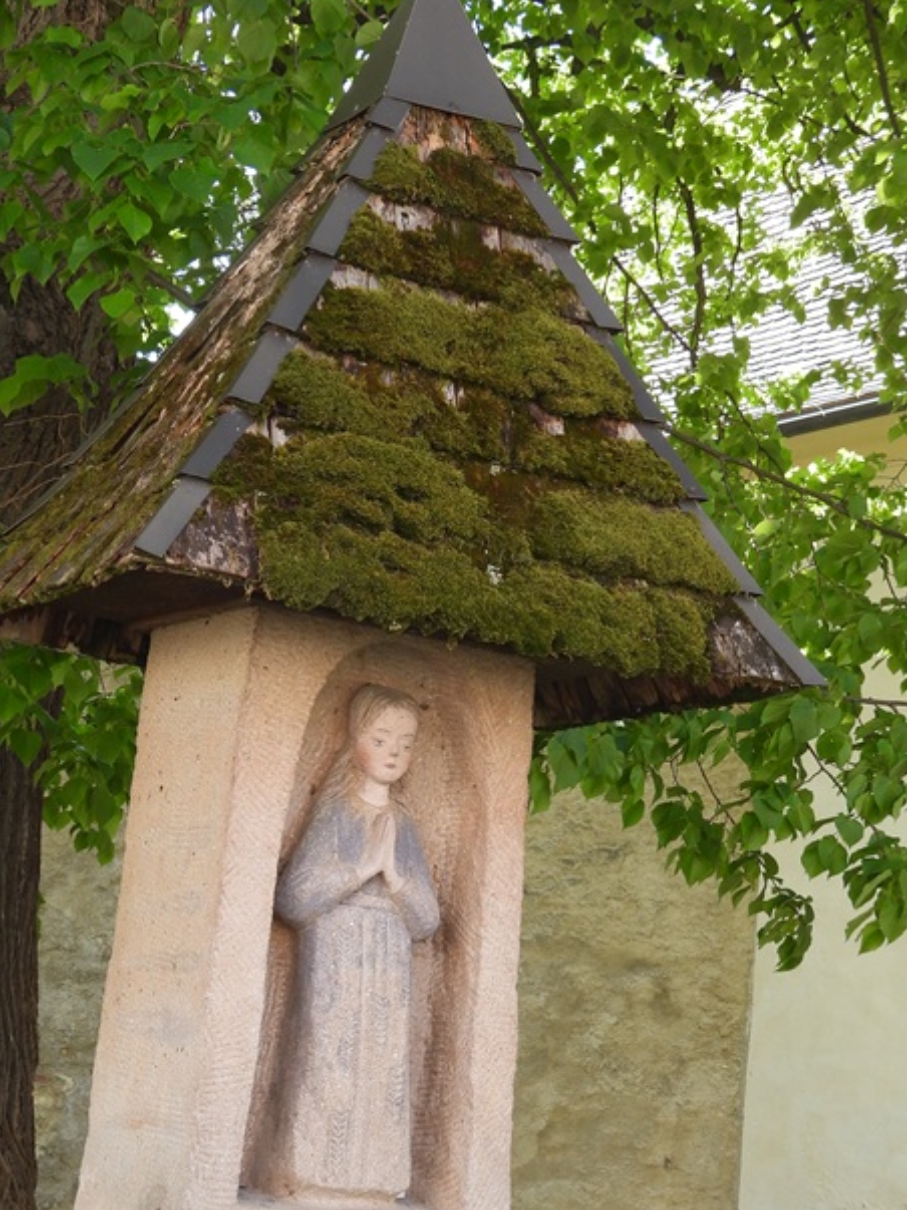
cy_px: 799
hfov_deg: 20.1
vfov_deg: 26.5
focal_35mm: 73
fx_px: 2551
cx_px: 347
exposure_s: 1/160
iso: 100
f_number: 3.5
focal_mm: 9.8
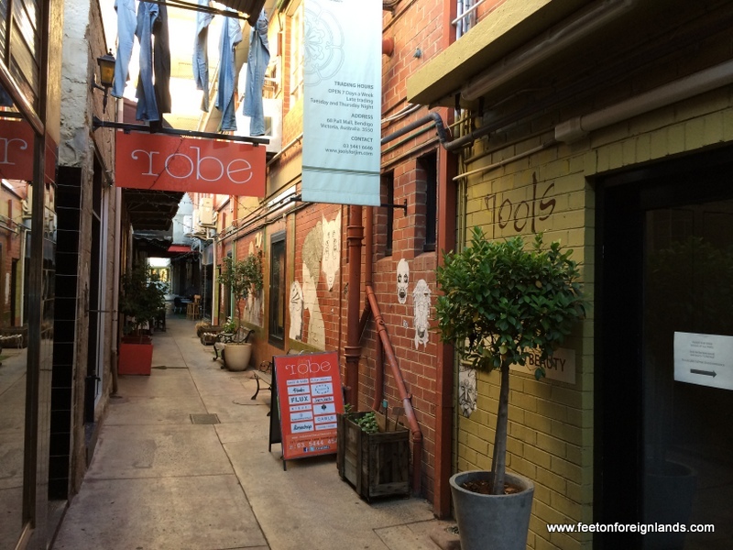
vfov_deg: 46.8
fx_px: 635
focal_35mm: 30
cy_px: 275
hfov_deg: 60.0
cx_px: 366
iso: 40
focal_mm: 4.12
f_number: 2.2
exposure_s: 1/40
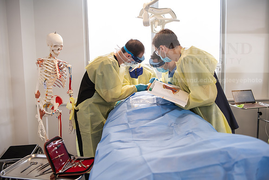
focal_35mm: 31
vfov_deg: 42.3
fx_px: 232
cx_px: 134
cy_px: 90
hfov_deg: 60.3
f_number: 3.5
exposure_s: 1/200
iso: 500
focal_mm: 31
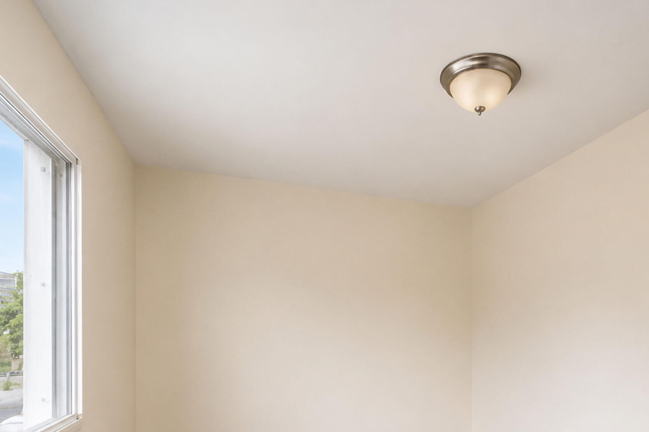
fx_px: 415
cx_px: 423
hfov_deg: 74.2
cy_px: 329
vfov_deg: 52.4
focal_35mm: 23
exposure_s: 1/200
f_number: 5
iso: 2000
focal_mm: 10
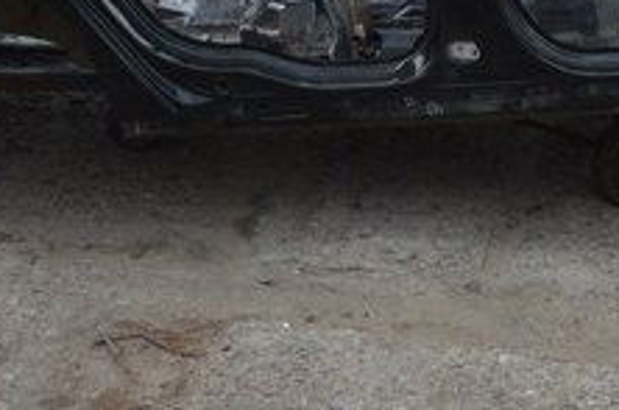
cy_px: -113
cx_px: 407
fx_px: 1338
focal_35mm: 78
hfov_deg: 25.9
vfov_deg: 16.5
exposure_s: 1/160
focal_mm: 18
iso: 100
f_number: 6.3
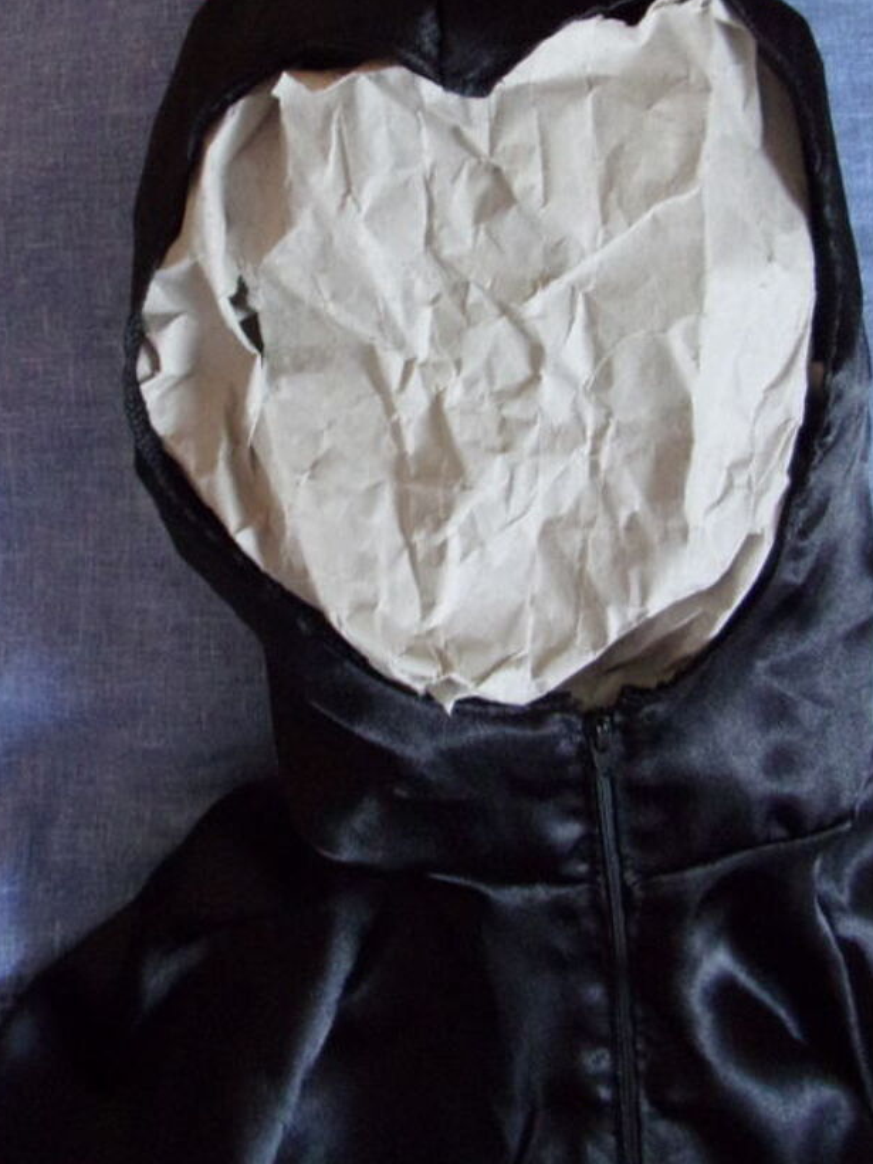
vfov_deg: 46.8
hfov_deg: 36.8
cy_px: 350
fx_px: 1311
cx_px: 443
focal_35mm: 39
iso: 384
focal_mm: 4.3
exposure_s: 1/17
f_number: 3.3
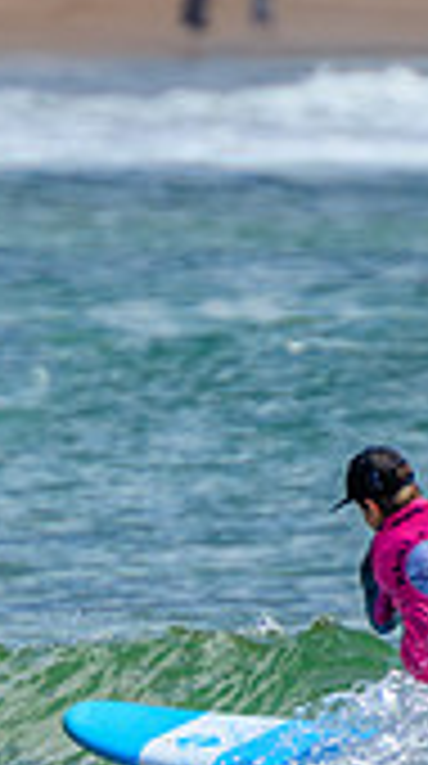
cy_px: 799
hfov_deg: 0.6
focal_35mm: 1971
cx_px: -81
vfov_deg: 1.1
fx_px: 39965
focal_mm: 400
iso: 280
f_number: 5.6
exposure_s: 1/2000
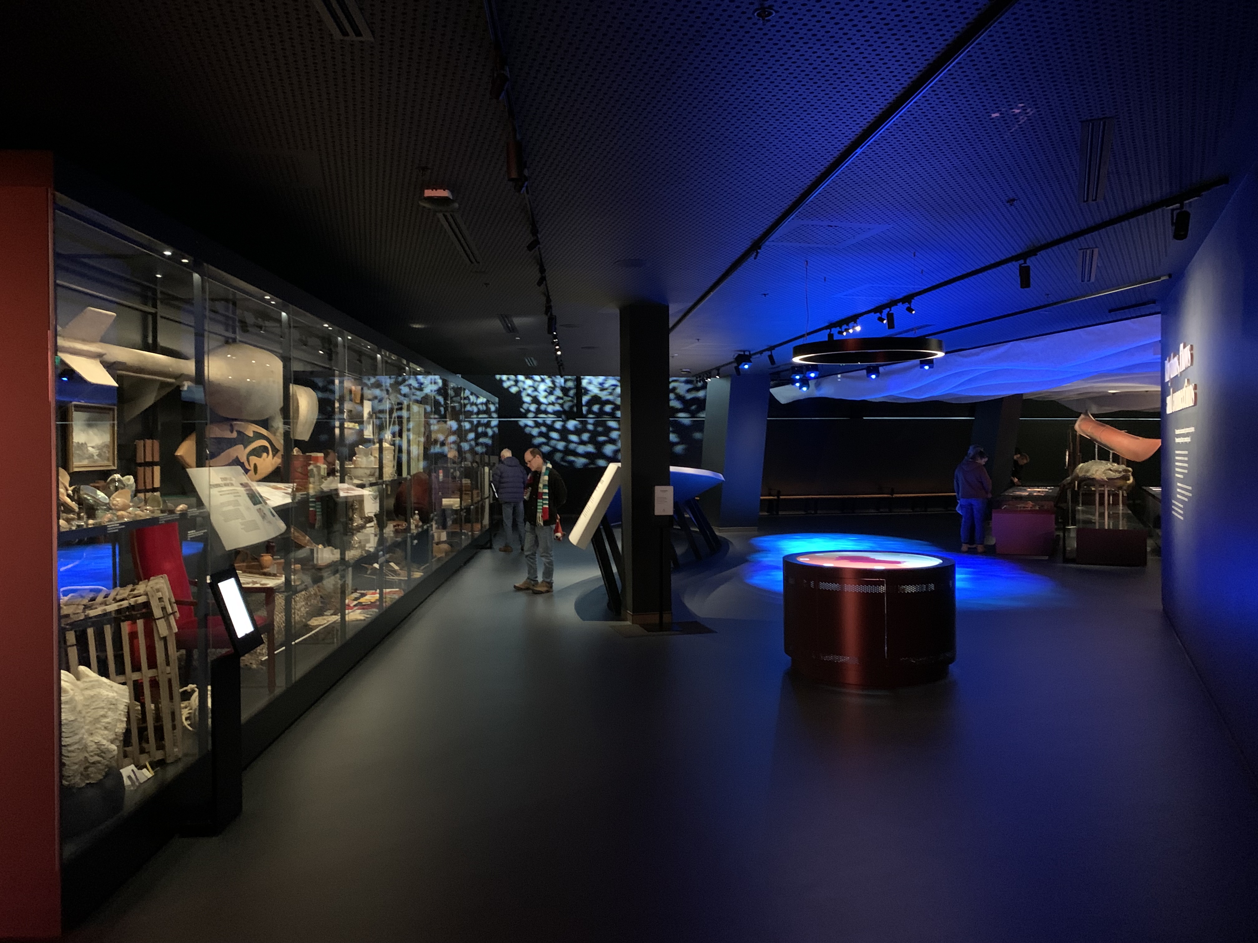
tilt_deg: +0.5
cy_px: 472
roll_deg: +0.4
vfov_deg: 53.1
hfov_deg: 67.3
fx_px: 945
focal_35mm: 26
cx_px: 629
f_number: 1.8
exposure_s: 1/19
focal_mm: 4.25
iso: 800
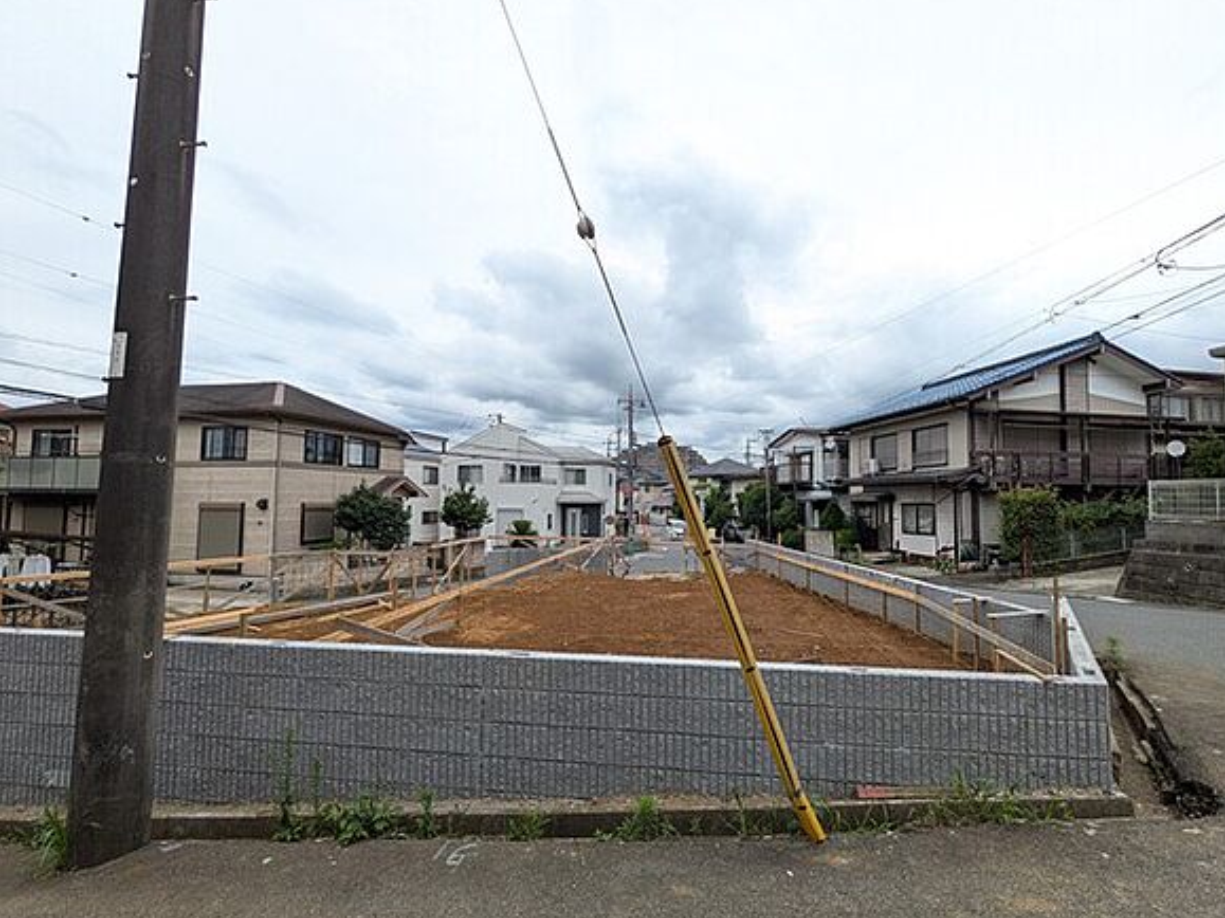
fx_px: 531
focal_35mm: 15
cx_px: 654
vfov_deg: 81.7
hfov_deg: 98.0
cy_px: 477
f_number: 2.2
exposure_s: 1/1355
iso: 51
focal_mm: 1.83
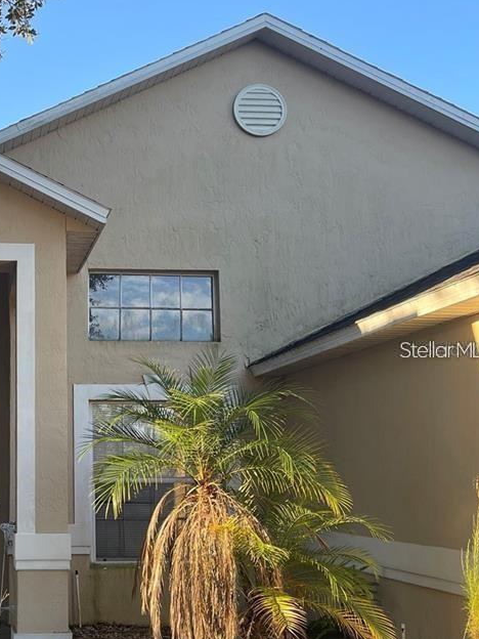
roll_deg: +0.1
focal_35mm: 50
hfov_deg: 27.9
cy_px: 349
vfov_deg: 38.2
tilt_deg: +6.7
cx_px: 36
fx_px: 923
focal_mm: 5.1
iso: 50
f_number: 1.6
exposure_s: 1/587
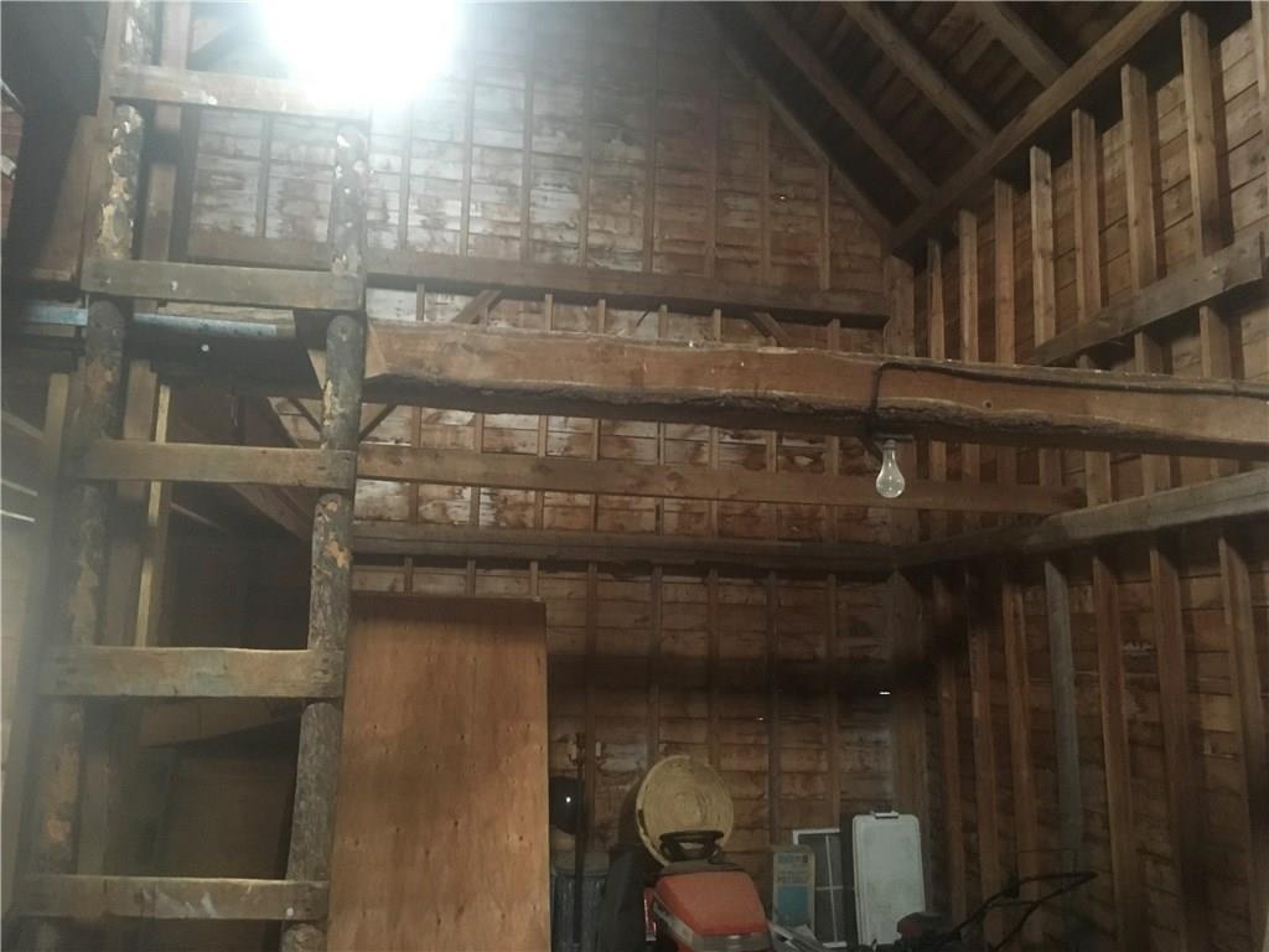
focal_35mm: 29
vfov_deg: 48.2
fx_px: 1063
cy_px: 476
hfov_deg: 61.7
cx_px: 634
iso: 320
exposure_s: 1/15
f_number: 2.2
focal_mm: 4.15
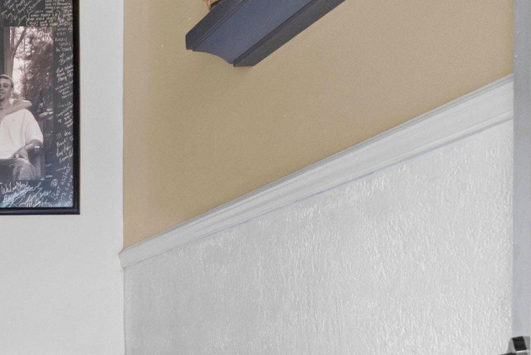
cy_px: 391
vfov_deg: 21.8
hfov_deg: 28.1
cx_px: -156
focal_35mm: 59
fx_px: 870
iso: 640
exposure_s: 1/8
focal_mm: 10
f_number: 7.1
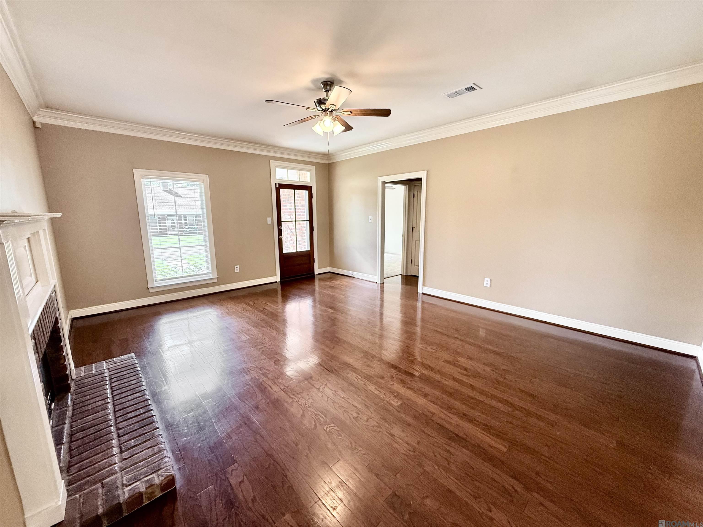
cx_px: 352
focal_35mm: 14
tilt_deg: -10.1
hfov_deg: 102.1
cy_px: 264
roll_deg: +0.1
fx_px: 284
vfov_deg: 85.7
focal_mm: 2.22
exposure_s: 1/120
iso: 250
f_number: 2.2
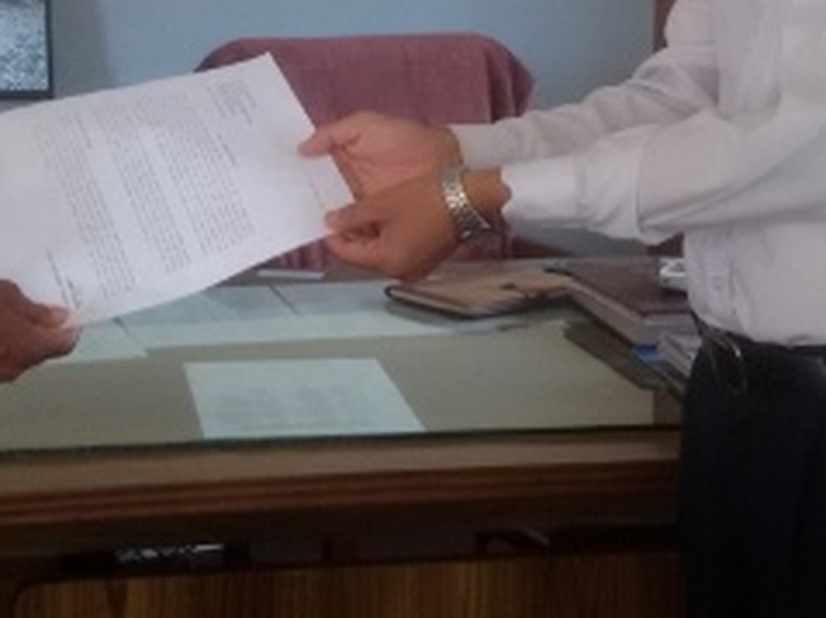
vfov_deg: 17.4
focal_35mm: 83
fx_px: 1980
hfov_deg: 23.5
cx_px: 294
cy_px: 10
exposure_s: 1/33
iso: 100
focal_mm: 2.93
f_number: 2.4
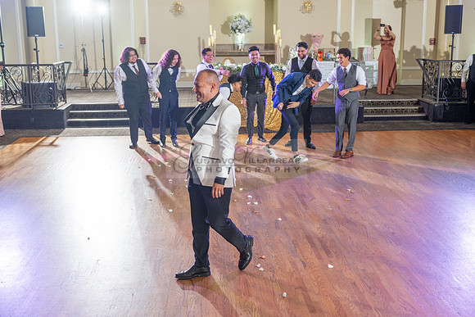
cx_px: 238
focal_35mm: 45
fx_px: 594
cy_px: 158
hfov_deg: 43.6
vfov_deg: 29.9
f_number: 4
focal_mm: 45
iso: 800
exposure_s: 1/160
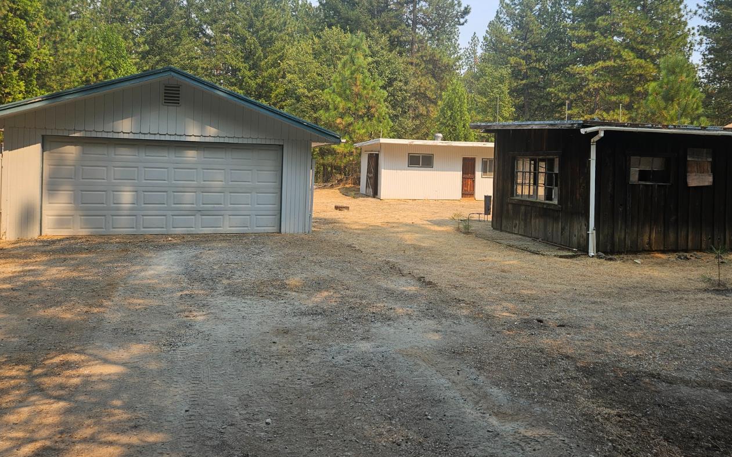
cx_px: 426
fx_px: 579
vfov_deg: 42.8
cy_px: 168
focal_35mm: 29
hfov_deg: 64.2
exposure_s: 1/719
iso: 25
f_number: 1.8
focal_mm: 5.4
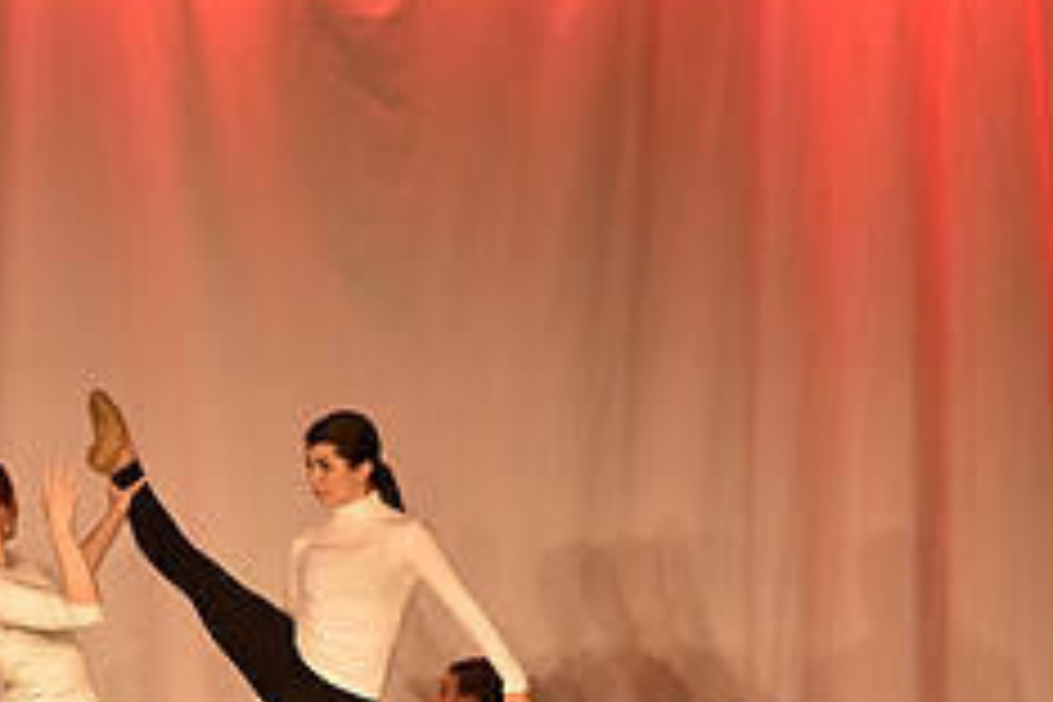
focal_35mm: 302
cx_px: 338
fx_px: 8833
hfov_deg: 6.8
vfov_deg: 4.5
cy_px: 844
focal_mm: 122
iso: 2000
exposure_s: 1/250
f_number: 4.5
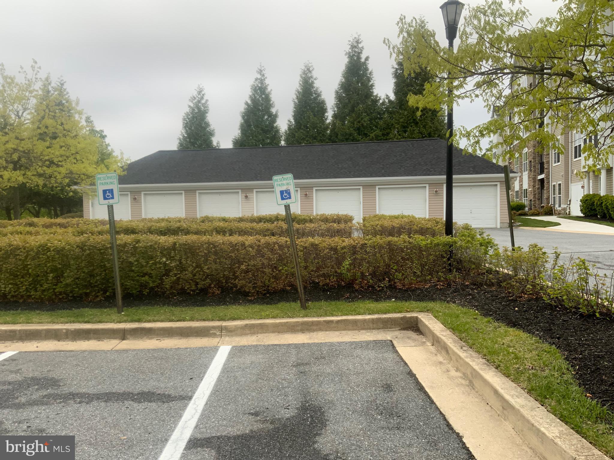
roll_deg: +1.4
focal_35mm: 29
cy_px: 230
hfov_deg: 61.7
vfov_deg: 48.2
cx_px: 307
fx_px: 514
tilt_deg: -2.5
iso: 16
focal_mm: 3
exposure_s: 1/161
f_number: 1.8
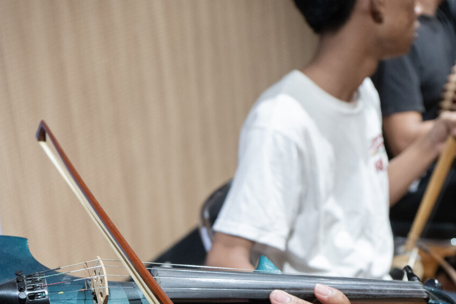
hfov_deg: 28.4
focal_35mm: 69
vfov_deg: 19.2
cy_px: 309
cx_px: 74
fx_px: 874
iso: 1250
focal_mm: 23
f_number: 2.8
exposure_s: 1/80
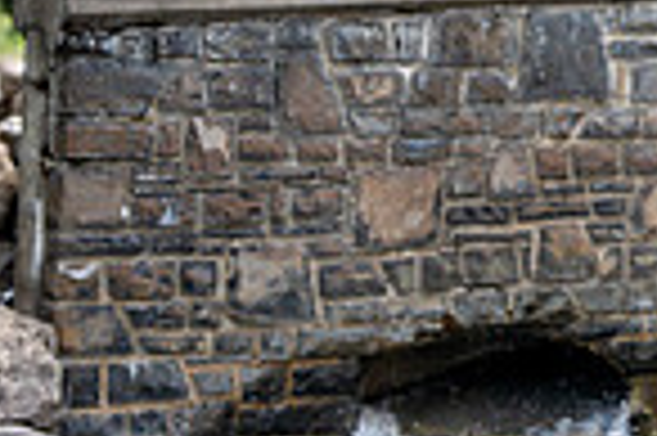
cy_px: -119
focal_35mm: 139
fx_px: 2534
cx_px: 1210
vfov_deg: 9.7
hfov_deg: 13.2
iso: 200
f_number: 8
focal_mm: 35
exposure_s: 1/400
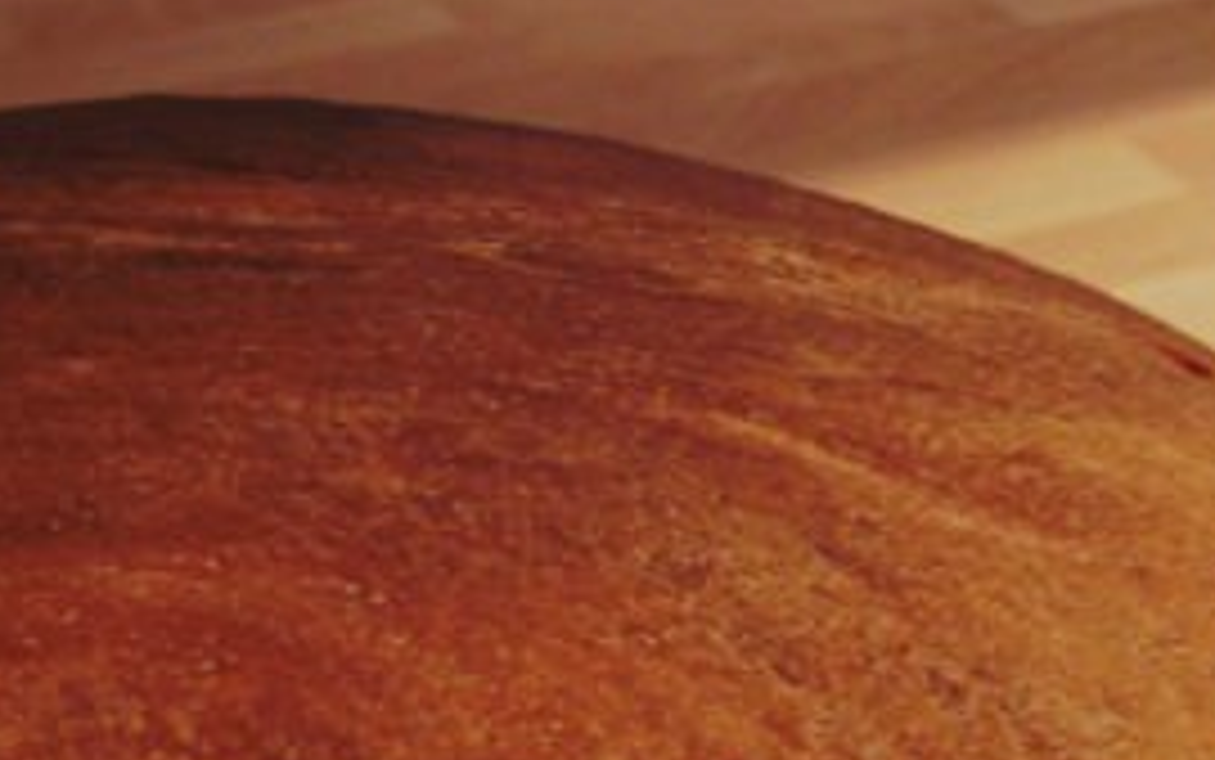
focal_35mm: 88
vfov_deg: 14.3
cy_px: 962
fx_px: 2915
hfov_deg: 23.4
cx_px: 346
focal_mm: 4.28
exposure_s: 1/24
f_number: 2.4
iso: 50
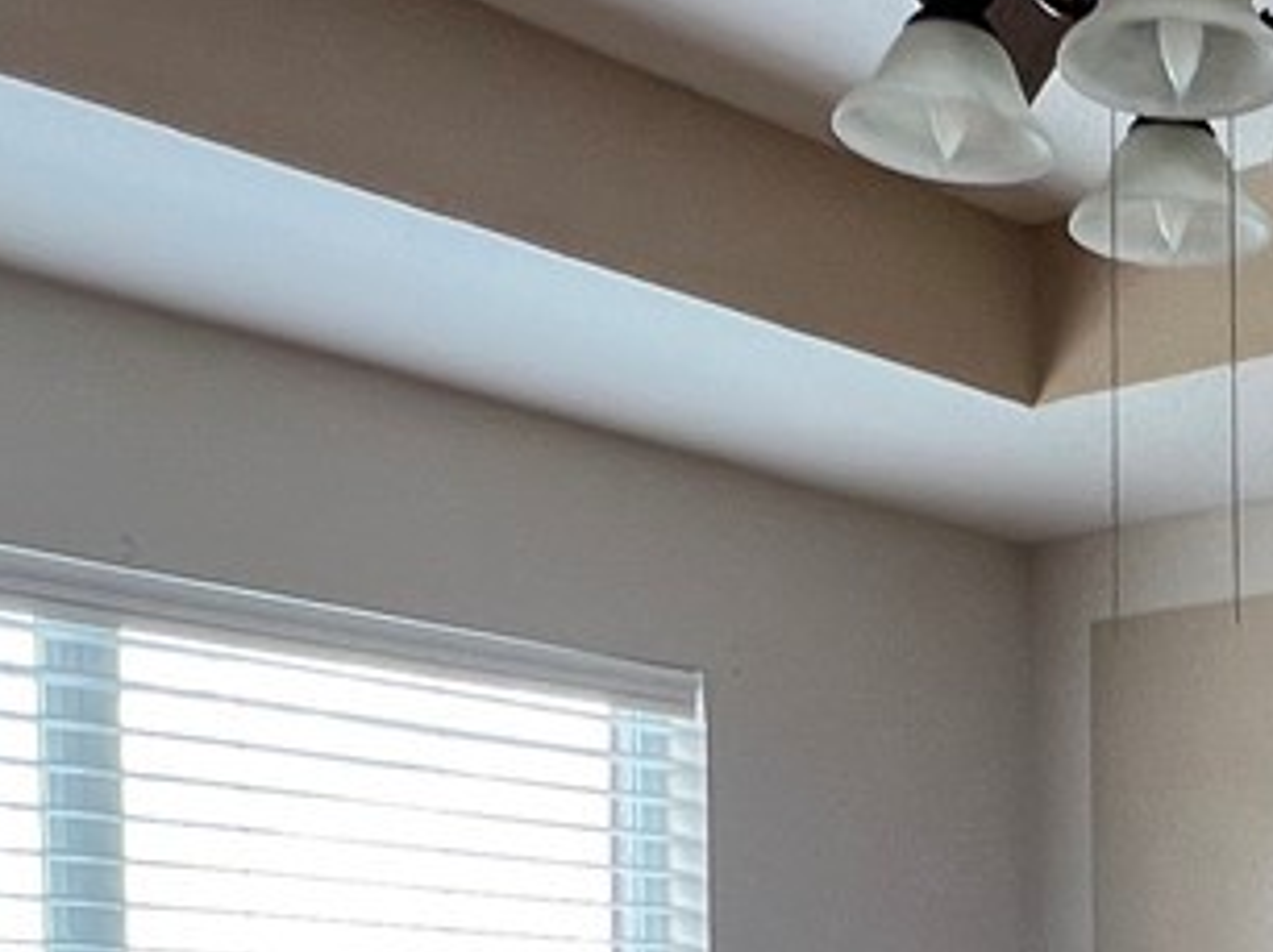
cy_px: 1322
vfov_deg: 19.5
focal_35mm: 68
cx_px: 1448
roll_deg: +0.1
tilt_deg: -3.5
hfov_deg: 26.1
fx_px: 2499
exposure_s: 1/99
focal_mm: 1.57
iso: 64
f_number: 1.8
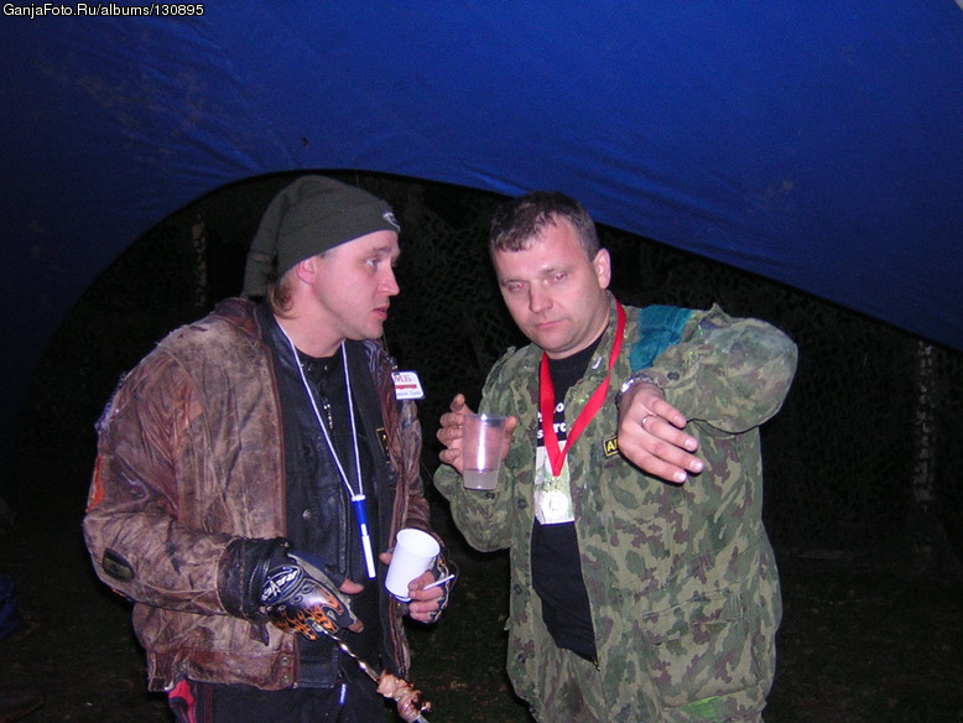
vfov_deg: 33.6
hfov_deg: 43.8
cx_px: 482
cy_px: 362
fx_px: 1197
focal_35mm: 43
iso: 350
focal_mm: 5.6
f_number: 2.8
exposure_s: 1/60.1
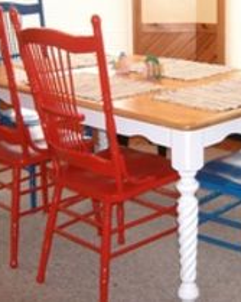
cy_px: 105
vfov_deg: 28.2
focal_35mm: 67
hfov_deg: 22.5
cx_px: 196
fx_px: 598
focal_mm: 8
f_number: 2.8
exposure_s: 1/80
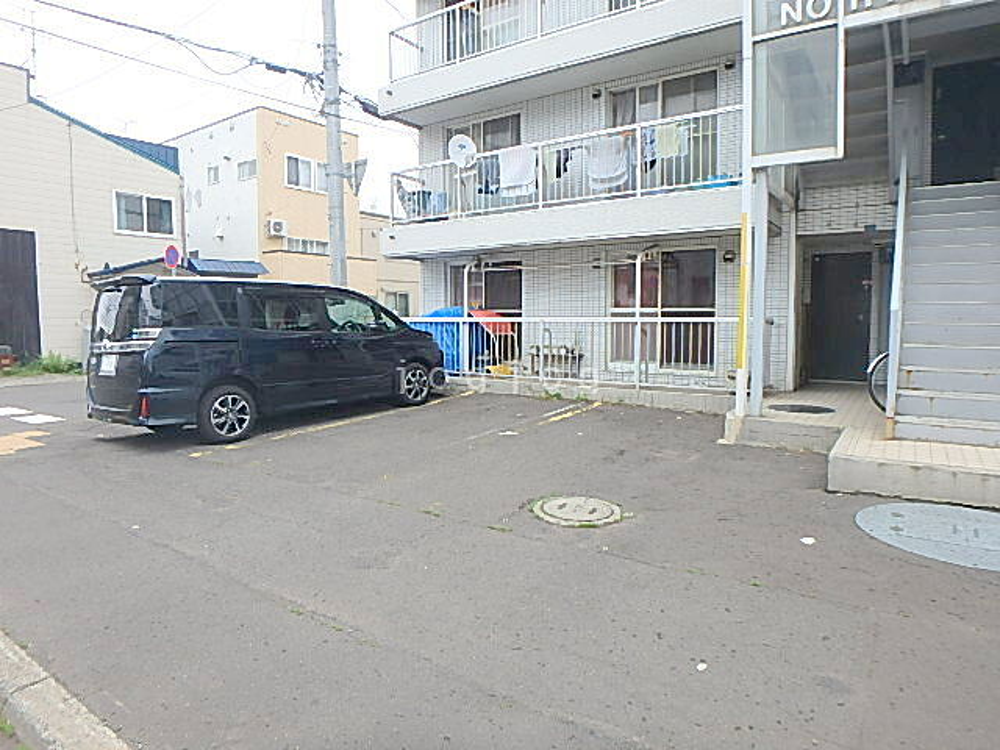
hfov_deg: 79.0
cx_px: 500
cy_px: 375
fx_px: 607
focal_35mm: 21
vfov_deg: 63.4
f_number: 3.5
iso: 125
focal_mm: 3.7
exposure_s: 1/125
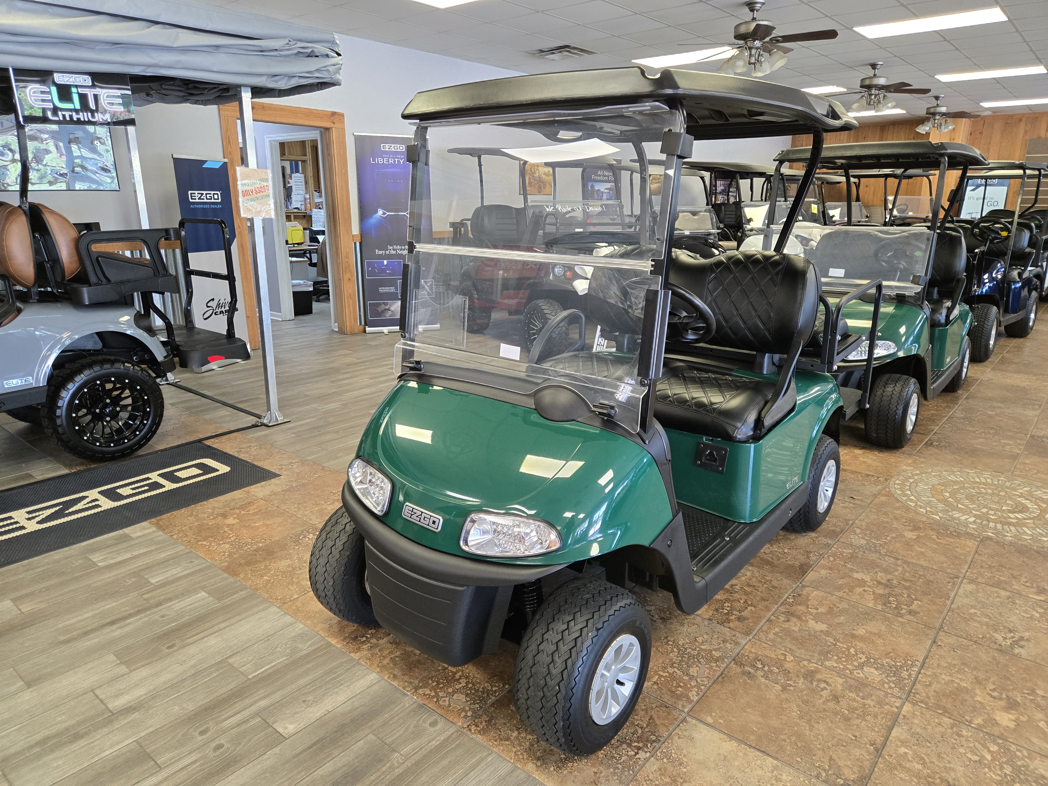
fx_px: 696
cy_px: 393
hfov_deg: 73.9
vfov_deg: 58.9
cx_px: 524
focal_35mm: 23
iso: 320
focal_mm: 5.4
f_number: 1.8
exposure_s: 1/120
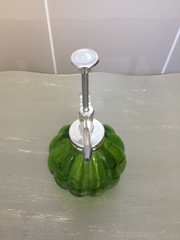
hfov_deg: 48.2
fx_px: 201
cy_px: 120
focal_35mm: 29
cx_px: 90
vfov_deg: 61.7
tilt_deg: -54.6
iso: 250
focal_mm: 4.15
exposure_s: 1/25
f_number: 2.2
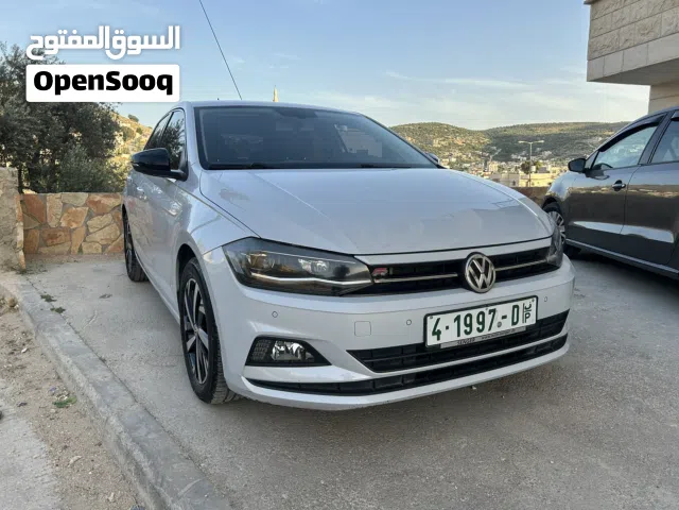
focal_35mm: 26
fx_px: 510
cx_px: 340
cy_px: 255
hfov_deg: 67.3
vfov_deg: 53.1
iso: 50
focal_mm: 5.7
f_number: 1.5
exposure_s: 1/723
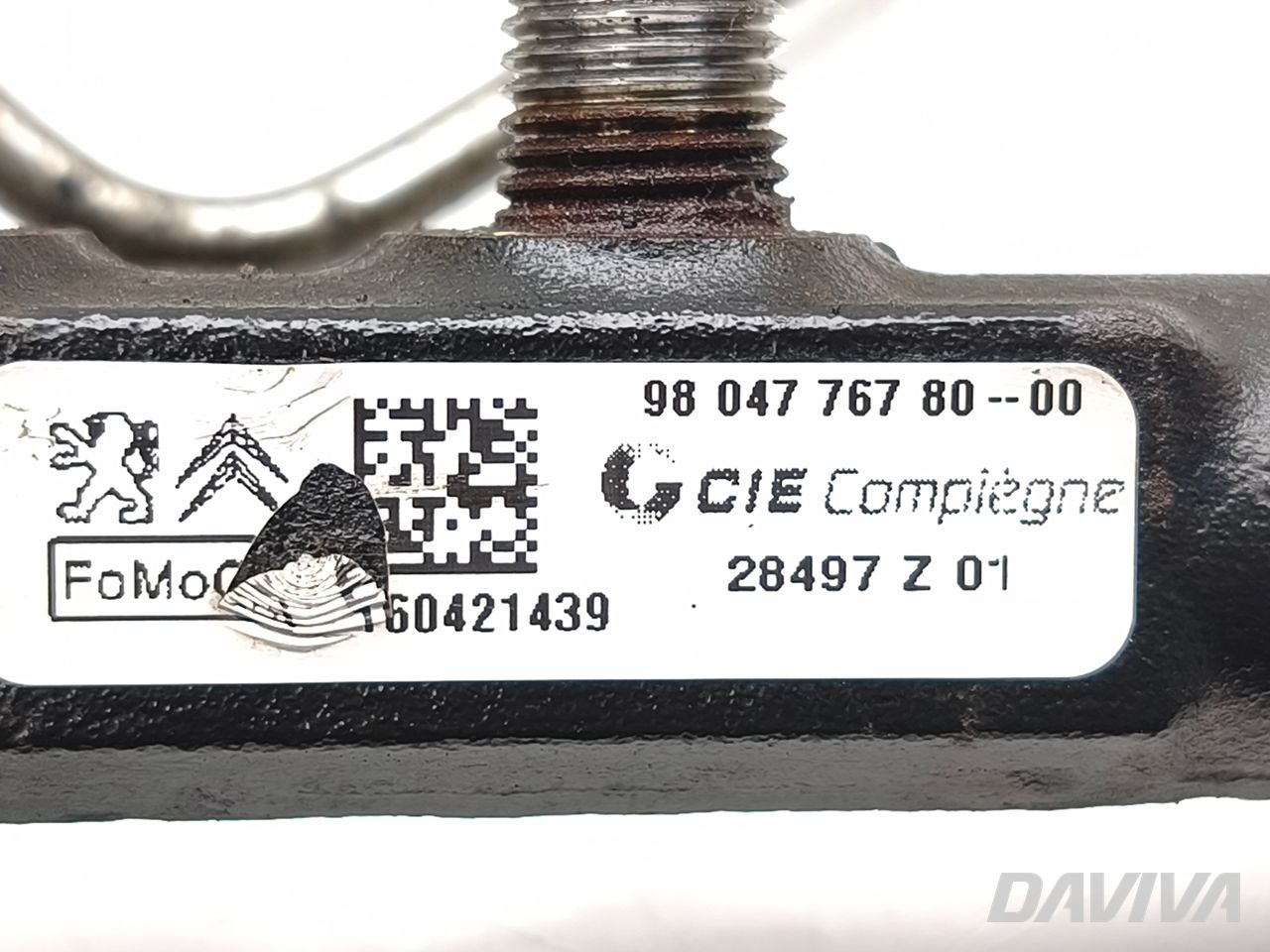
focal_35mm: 77
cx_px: 635
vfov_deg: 19.1
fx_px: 2825
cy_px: 476
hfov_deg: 25.3
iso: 125
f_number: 1.7
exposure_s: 1/50
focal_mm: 6.06
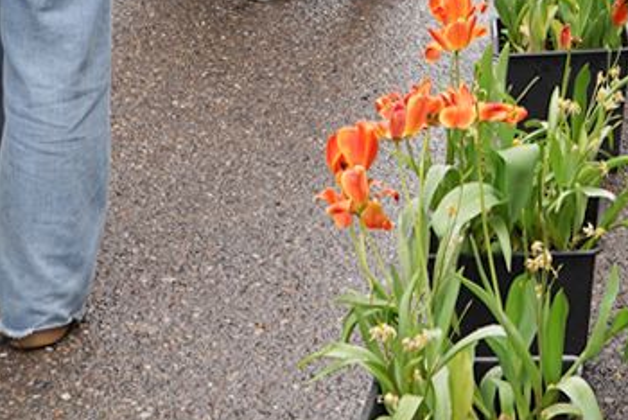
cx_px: 815
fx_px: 2392
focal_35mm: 137
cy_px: -547
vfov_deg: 9.1
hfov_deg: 14.3
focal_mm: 24
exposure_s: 1/100
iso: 100
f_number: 5.6
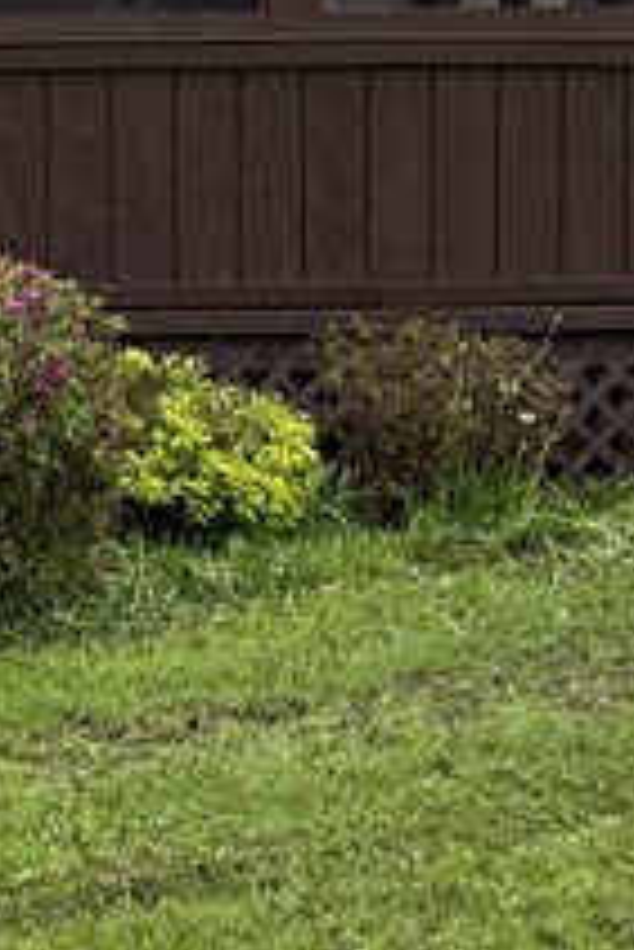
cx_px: -481
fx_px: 3191
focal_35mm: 121
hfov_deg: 10.7
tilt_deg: +0.6
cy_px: 18
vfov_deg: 16.6
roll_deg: +1.2
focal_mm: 6.76
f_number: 1.78
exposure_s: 1/1271
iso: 100
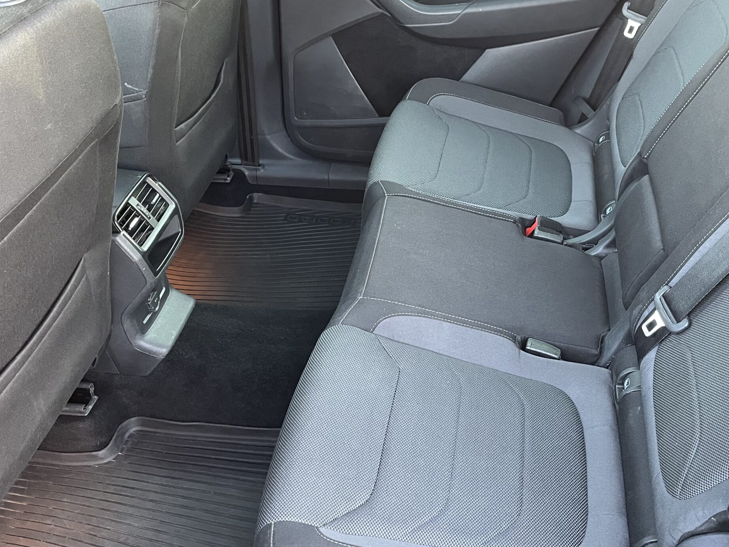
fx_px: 758
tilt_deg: -38.2
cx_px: 449
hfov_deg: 50.9
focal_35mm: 36
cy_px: 291
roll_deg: -0.5
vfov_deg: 39.6
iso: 400
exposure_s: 1/60
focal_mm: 5.1
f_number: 1.6
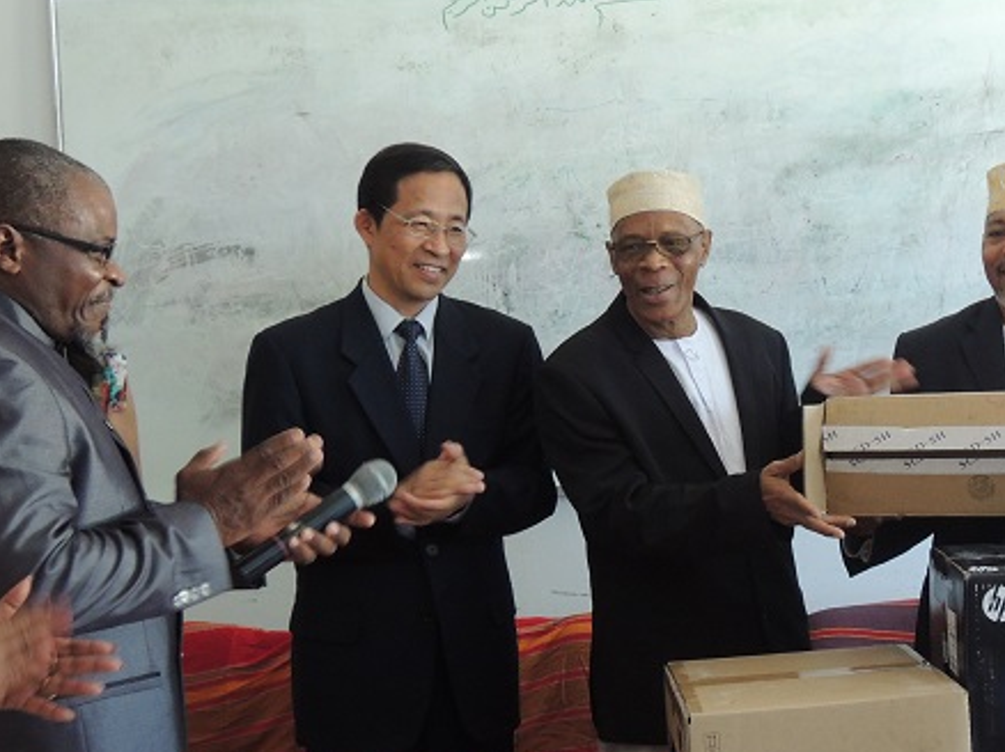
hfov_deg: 31.7
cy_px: 404
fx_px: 1741
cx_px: 741
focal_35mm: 60
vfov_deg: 24.4
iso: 400
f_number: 3.2
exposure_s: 1/25
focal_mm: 6.3
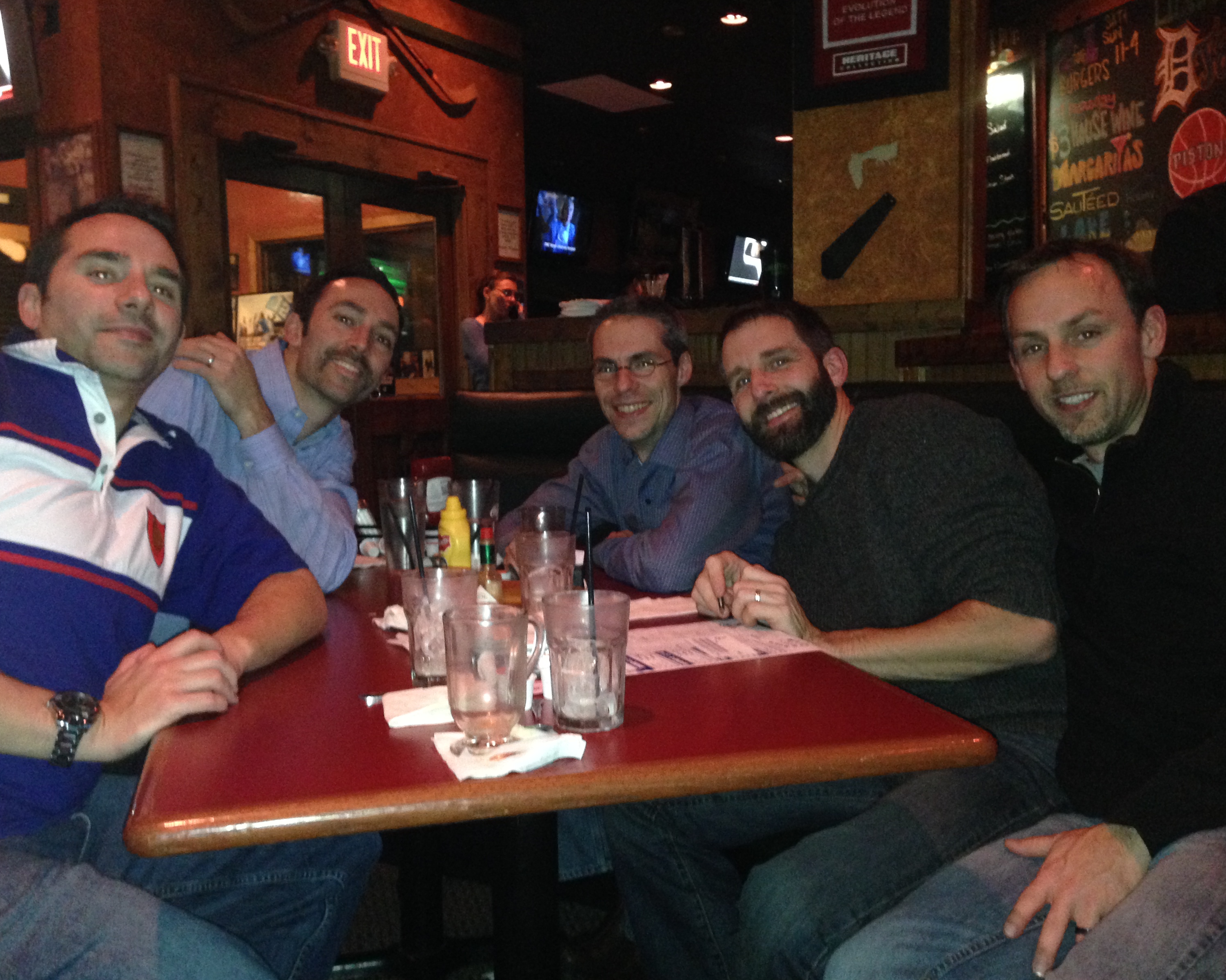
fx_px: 1270
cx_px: 582
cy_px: 486
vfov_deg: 42.2
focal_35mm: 35
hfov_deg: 51.5
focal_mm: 4.12
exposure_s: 1/16
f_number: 2.4
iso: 400
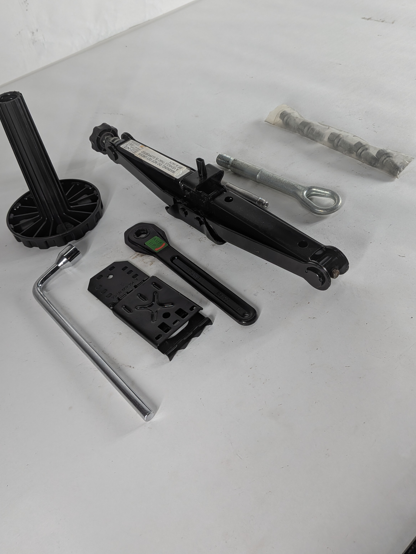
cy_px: 224
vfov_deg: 57.9
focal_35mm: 31
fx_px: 497
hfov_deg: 45.4
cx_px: 205
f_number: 1.7
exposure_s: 1/308
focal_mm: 4.53
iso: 35
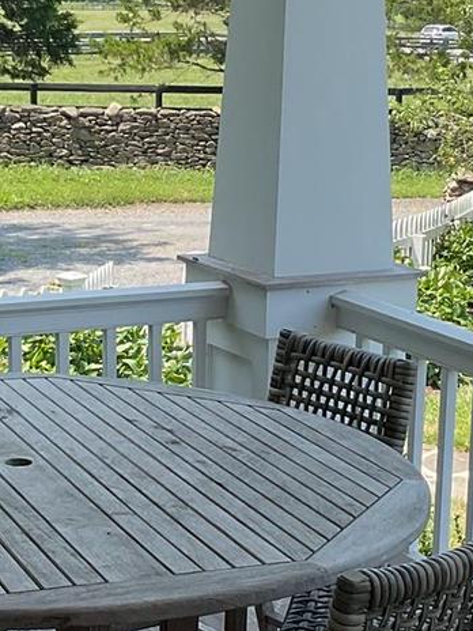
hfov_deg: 15.4
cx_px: 216
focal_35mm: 96
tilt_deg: -12.7
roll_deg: -2.2
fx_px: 1749
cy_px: 322
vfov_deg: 20.4
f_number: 1.8
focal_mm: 3
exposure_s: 1/495
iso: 16
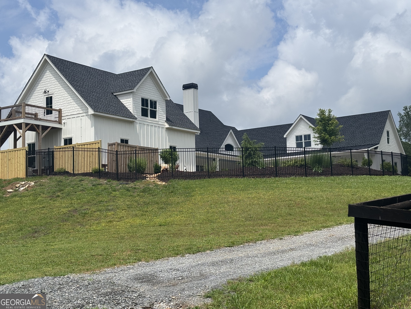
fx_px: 617
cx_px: 206
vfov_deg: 28.0
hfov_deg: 36.8
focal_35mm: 52
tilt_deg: +5.6
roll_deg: +1.8
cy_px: 154
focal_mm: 5.96
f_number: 1.6
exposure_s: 1/5618
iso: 40
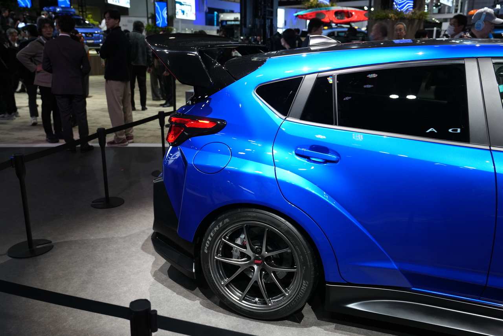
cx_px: 252
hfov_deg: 57.2
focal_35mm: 33
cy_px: 168
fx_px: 461
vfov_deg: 40.0
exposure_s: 1/40
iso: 800
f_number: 4
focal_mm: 33
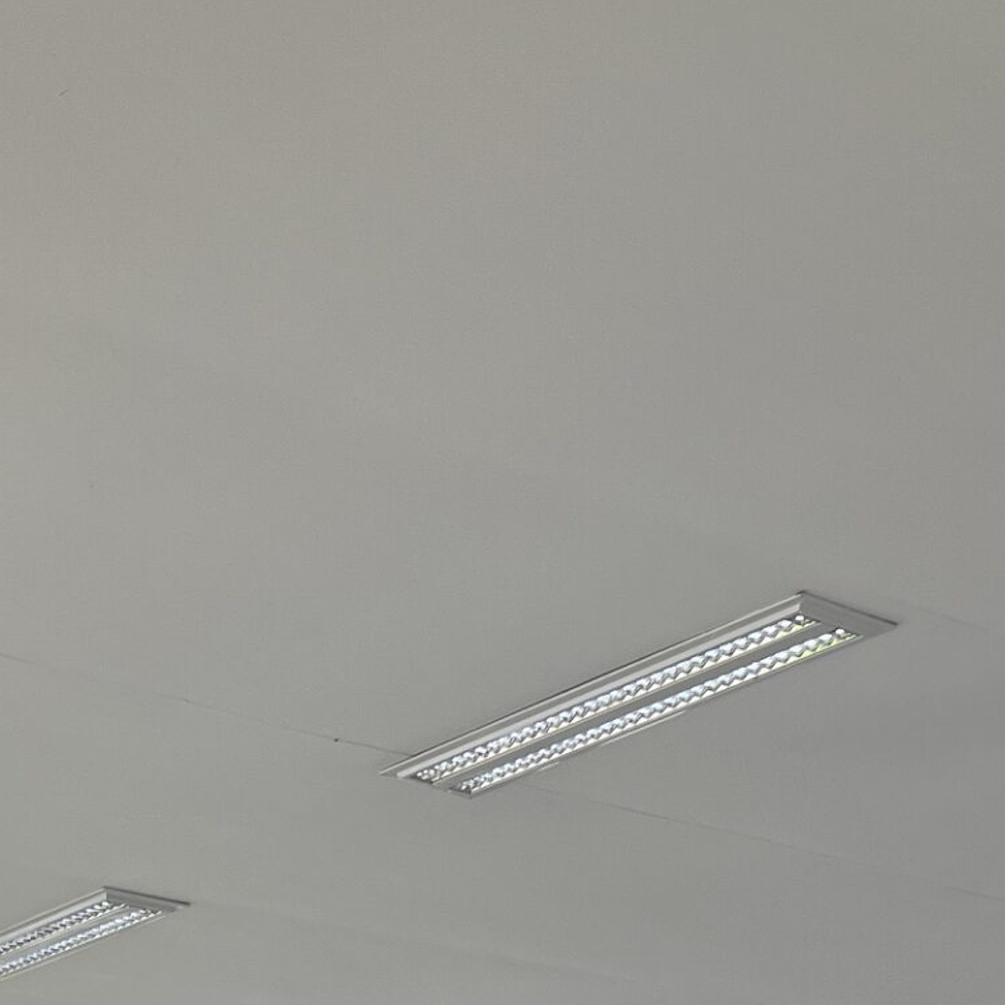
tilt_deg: +2.7
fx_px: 2562
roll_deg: +0.6
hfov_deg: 21.7
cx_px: 99
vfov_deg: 19.4
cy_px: 1494
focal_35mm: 78
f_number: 1.5
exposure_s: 1/180
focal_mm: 5.7
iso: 40
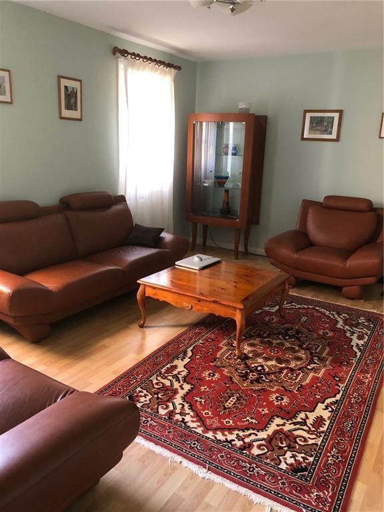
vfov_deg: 63.4
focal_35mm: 28
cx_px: 192
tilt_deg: -14.4
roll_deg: -1.7
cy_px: 256
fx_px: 414
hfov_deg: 49.7
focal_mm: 3.99
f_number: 1.8
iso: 100
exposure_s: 1/8
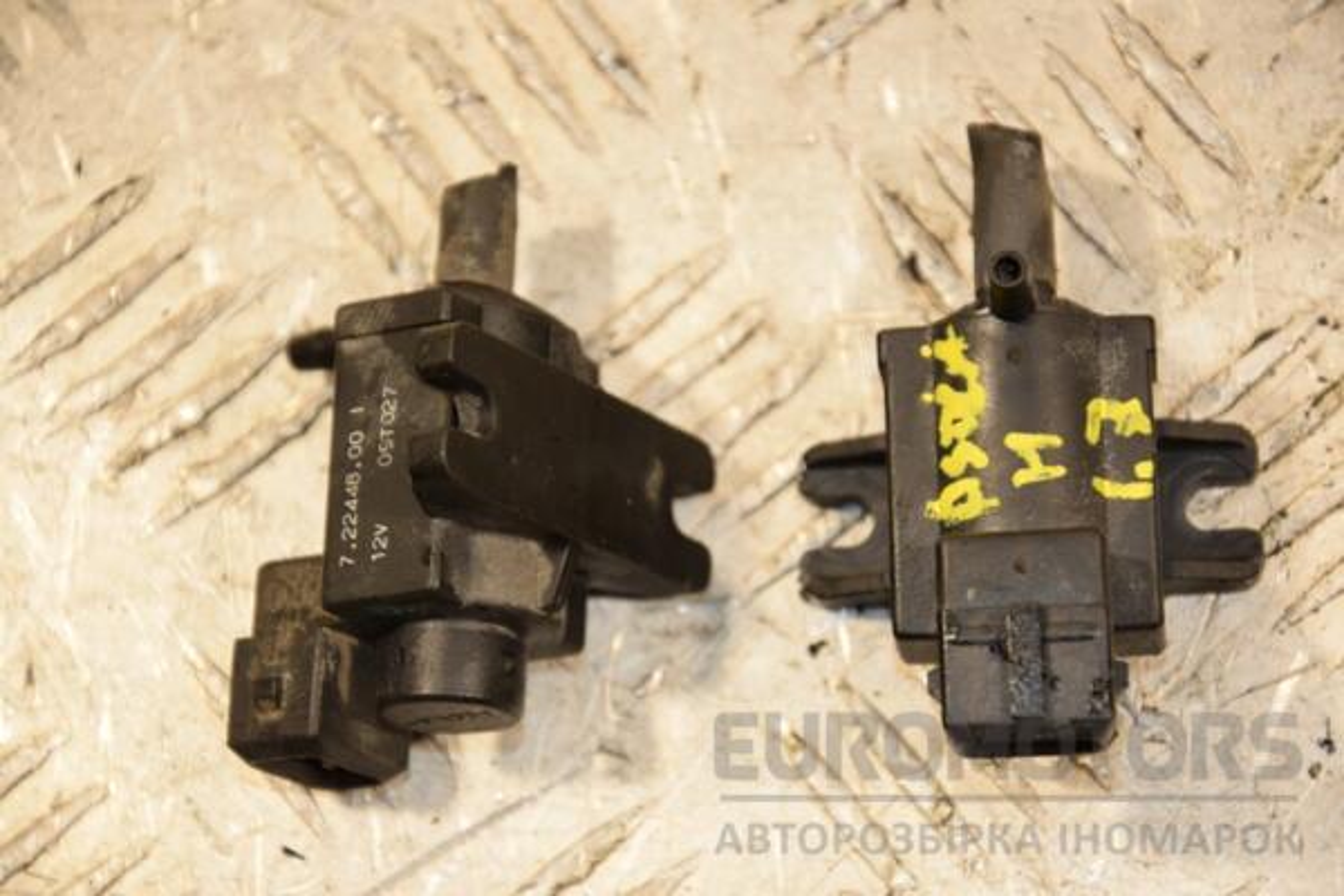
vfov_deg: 8.7
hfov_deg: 13.0
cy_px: 448
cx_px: 672
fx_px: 5880
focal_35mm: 158
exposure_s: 1/200
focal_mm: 105
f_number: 5.6
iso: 800
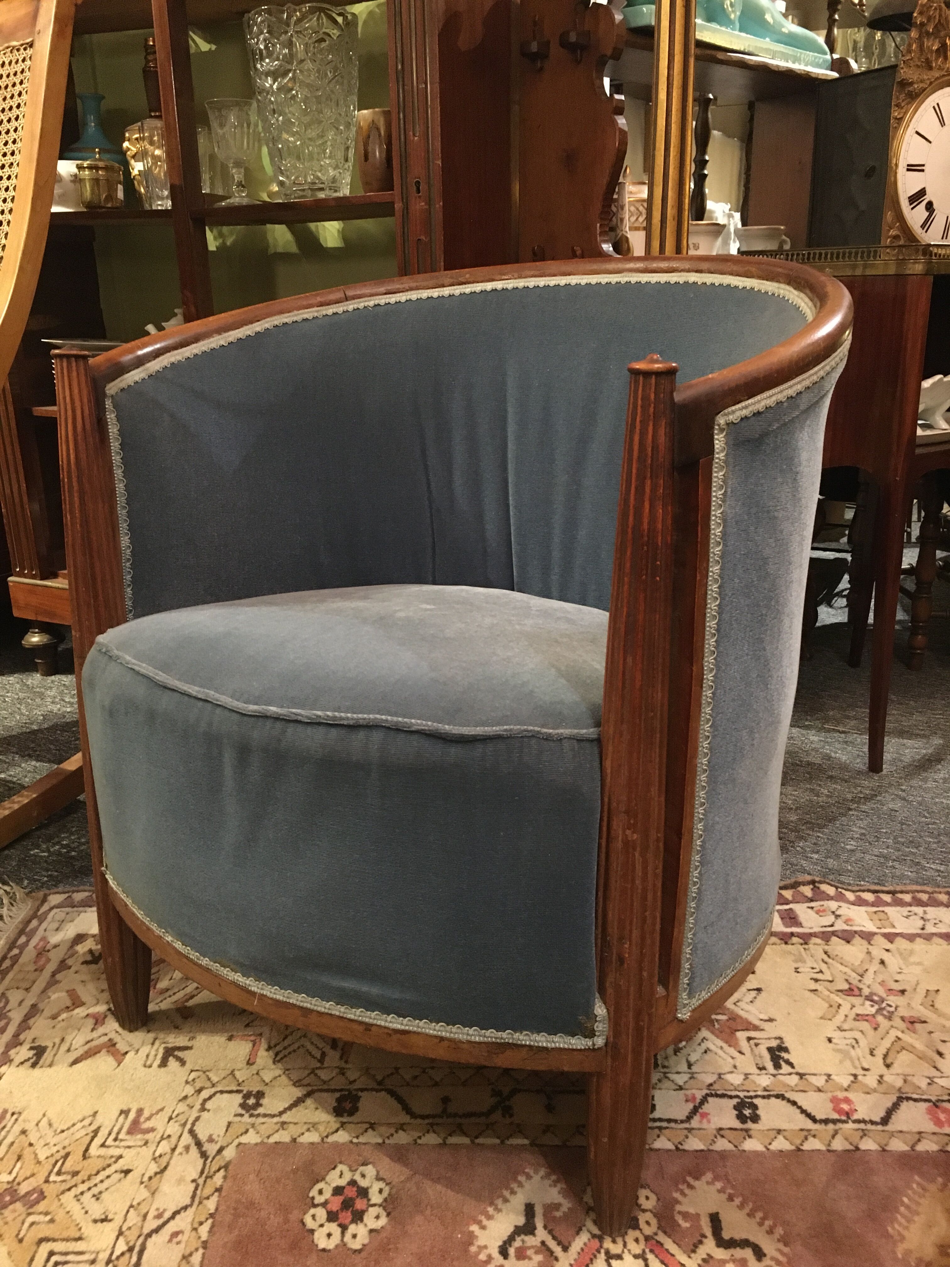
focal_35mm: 29
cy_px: 634
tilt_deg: -16.6
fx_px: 1061
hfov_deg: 48.2
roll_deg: -0.3
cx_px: 475
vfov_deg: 61.7
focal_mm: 4.15
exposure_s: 1/17
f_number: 2.2
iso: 500
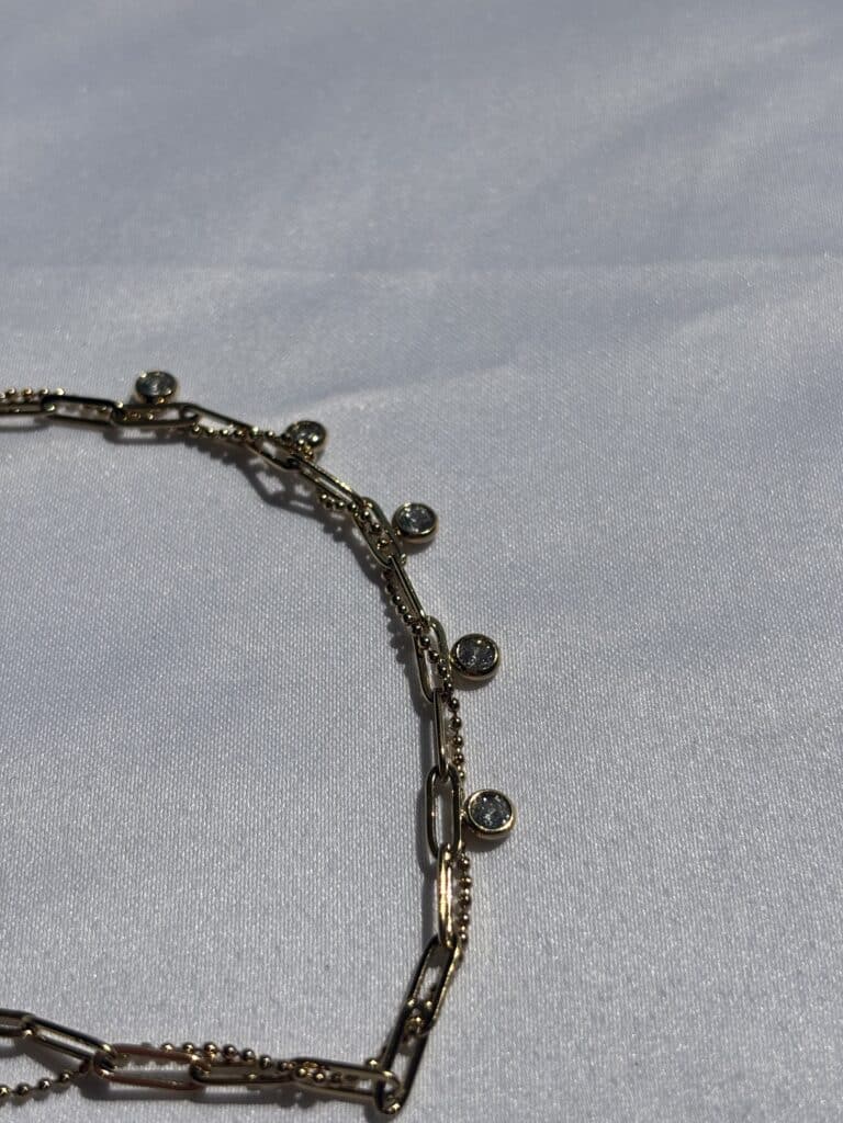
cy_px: 562
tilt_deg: -54.5
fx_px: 1688
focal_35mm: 52
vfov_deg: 36.8
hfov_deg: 28.0
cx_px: 422
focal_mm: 5.96
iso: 25
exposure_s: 1/12195
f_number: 1.6
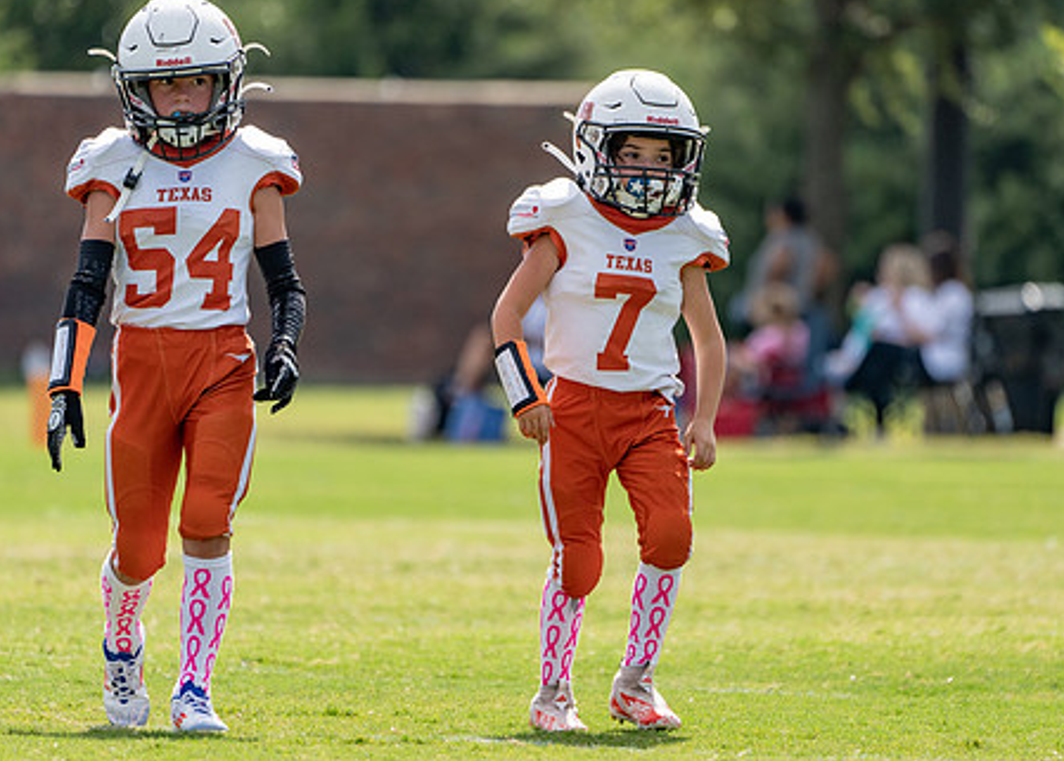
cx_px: 607
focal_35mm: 541
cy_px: 346
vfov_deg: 2.7
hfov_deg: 3.7
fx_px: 16353
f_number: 5.6
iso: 500
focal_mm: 400
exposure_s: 1/1600
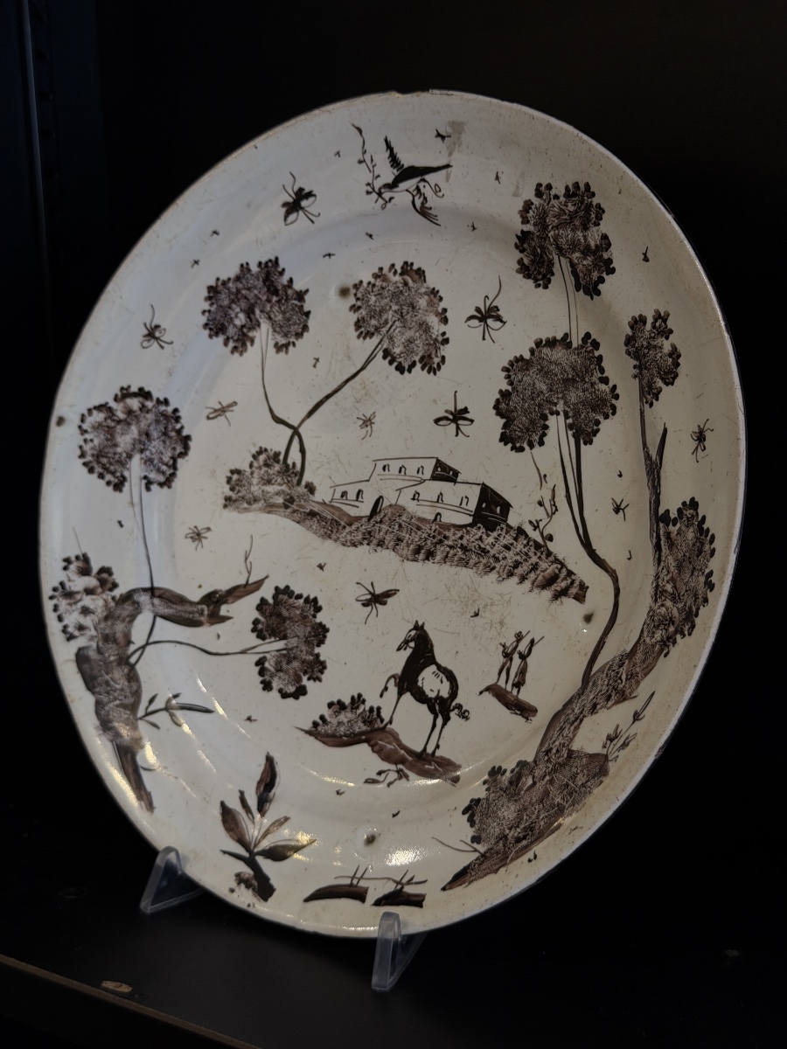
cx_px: 394
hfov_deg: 30.3
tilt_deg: -11.8
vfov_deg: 39.7
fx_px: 1455
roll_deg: +0.1
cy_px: 524
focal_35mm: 48
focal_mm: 6.76
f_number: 1.78
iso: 80
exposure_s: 1/100
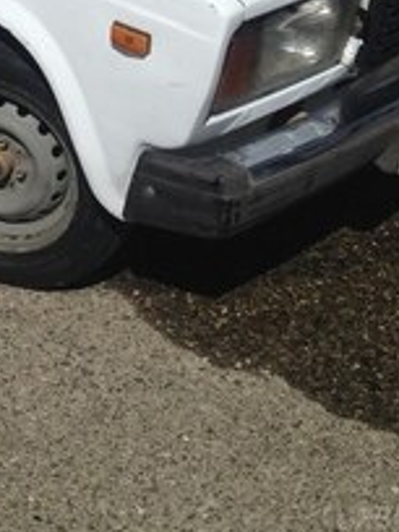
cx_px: -10
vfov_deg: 21.5
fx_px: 1306
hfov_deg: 16.9
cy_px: -94
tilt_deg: -19.2
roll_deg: +0.5
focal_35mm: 85
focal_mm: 4.28
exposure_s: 1/5525
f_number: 2.4
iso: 50
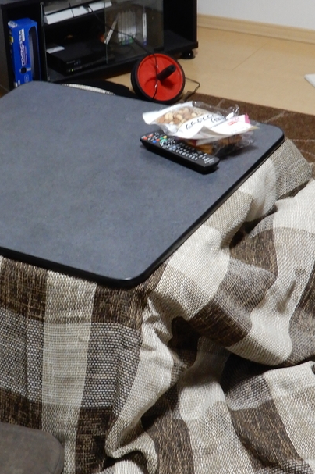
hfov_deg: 17.2
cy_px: 236
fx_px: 1038
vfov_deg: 25.7
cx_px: 89
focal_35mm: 79
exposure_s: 1/8
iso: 400
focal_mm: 8
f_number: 4.5
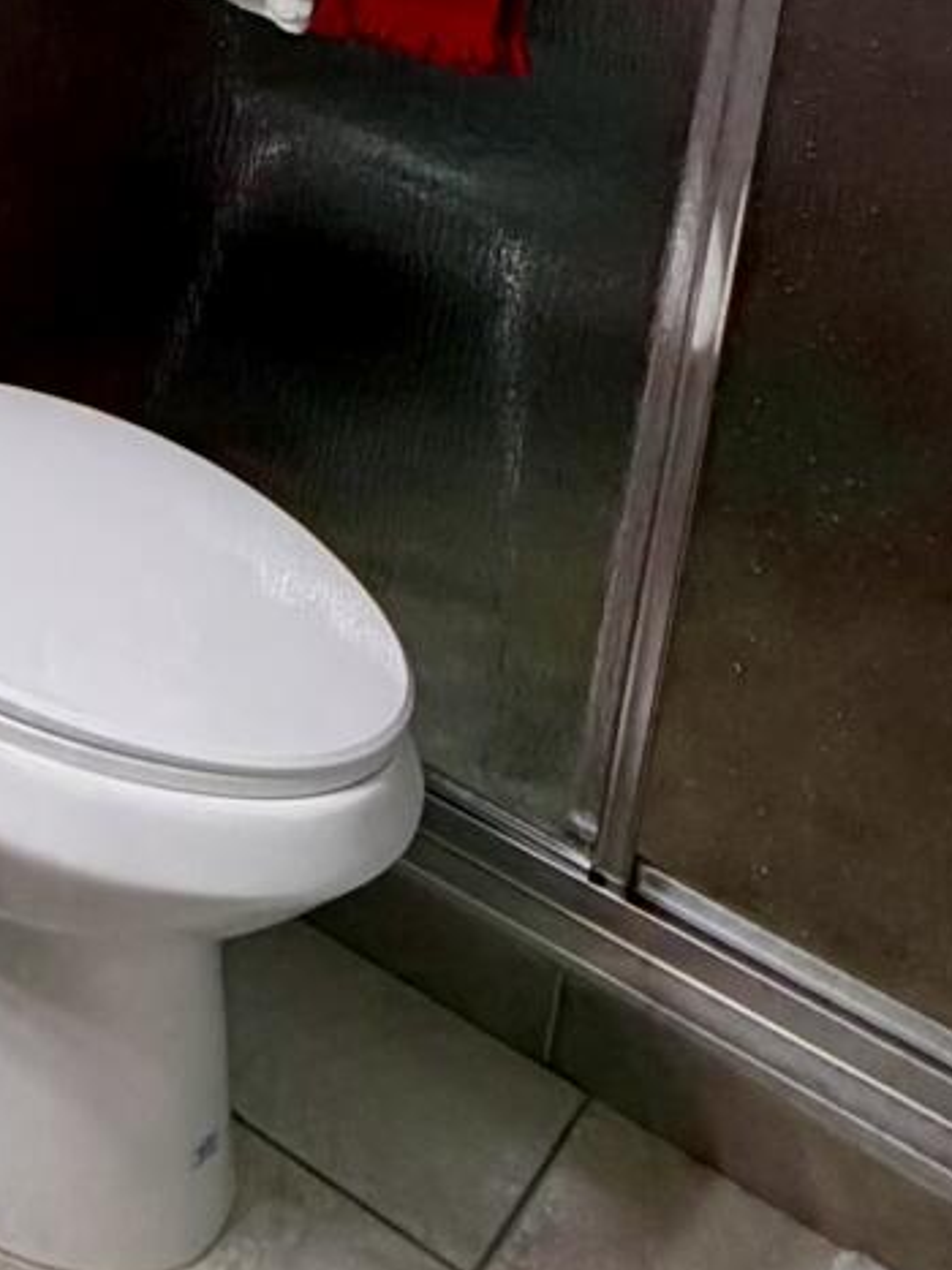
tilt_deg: -12.9
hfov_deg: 21.6
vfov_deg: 27.8
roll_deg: -3.5
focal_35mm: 60
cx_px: -343
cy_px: -294
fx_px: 2201
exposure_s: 1/120
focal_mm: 2.22
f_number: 2.2
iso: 200
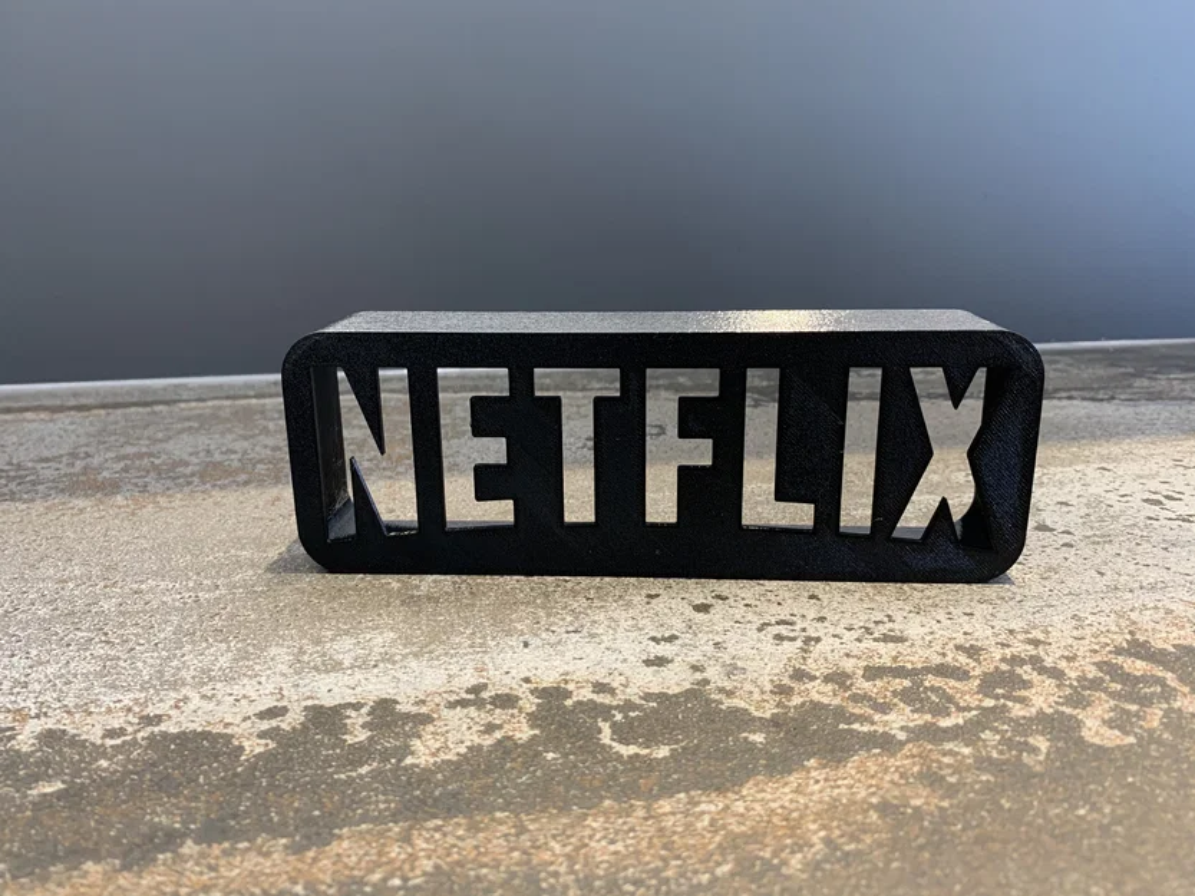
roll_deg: +0.2
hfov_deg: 67.3
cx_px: 598
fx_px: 898
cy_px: 448
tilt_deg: -15.2
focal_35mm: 26
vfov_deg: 53.1
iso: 160
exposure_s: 1/50
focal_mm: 4.25
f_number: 1.8
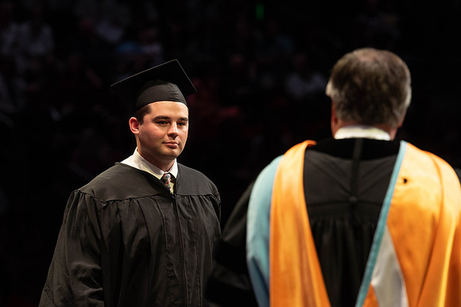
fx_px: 2659
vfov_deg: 6.6
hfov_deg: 9.9
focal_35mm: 208
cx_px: 216
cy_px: 150
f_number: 4.5
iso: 1600
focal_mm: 190
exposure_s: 1/320
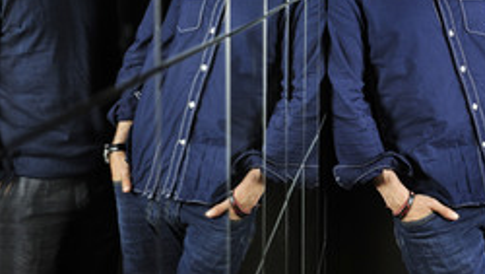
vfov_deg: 14.0
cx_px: 358
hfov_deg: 24.7
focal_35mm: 85
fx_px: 1094
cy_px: -14
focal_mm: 45
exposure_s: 1/100
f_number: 4.5
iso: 400
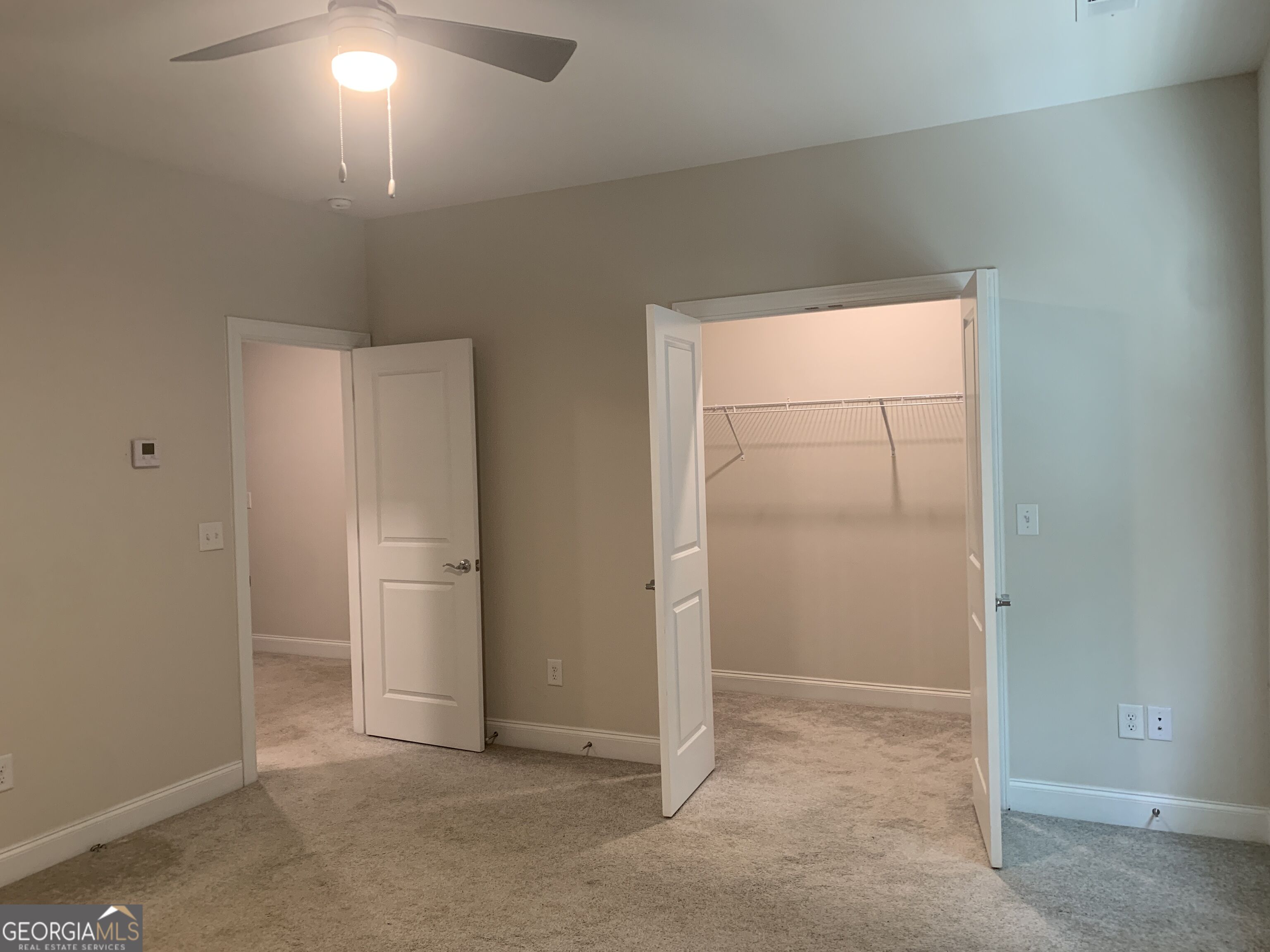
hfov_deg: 67.3
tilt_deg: +0.7
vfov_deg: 53.1
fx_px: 954
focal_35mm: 26
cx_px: 635
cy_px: 476
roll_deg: +1.0
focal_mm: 4.25
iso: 125
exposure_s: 1/60
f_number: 1.8
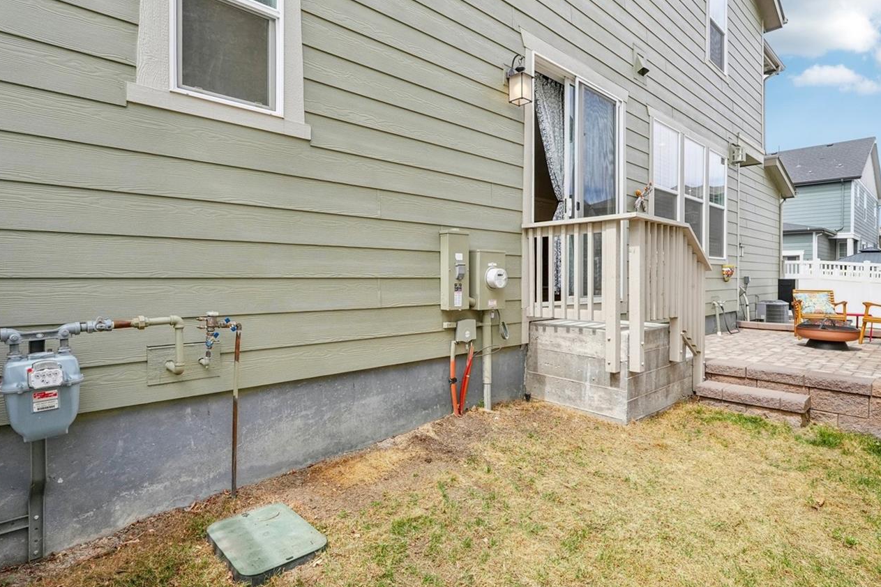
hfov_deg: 86.9
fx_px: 465
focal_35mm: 19
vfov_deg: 64.6
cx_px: 449
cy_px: 291
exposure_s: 1/320
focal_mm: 10
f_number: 8
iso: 800
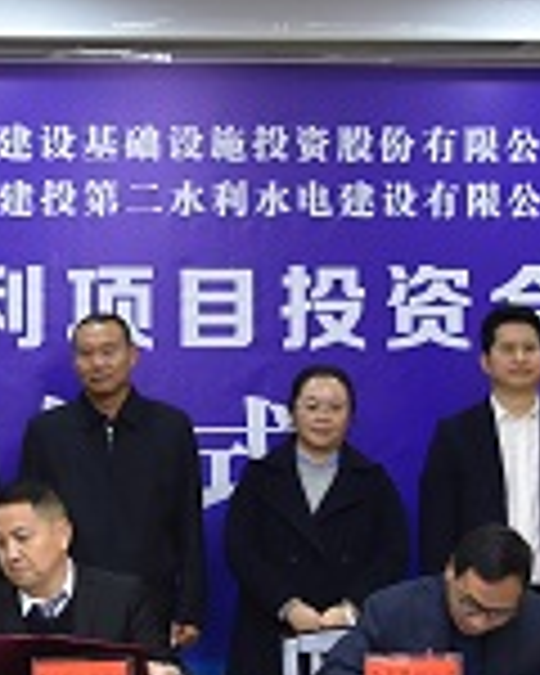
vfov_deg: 14.7
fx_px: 2617
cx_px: -4
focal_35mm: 131
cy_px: 351
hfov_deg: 11.7
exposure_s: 1/80
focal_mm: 20
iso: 800
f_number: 4.5
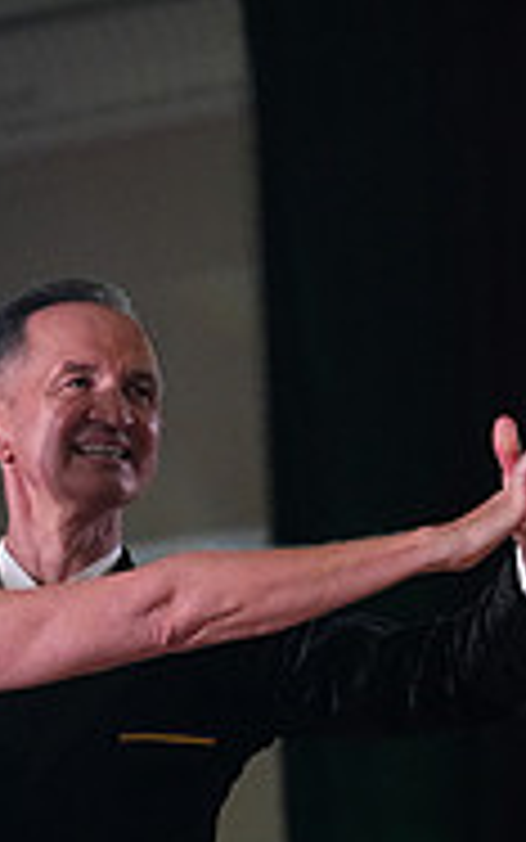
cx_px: -79
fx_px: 11161
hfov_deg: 2.7
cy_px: 1193
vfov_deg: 4.3
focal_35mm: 487
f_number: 5.6
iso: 6400
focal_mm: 154
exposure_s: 1/400
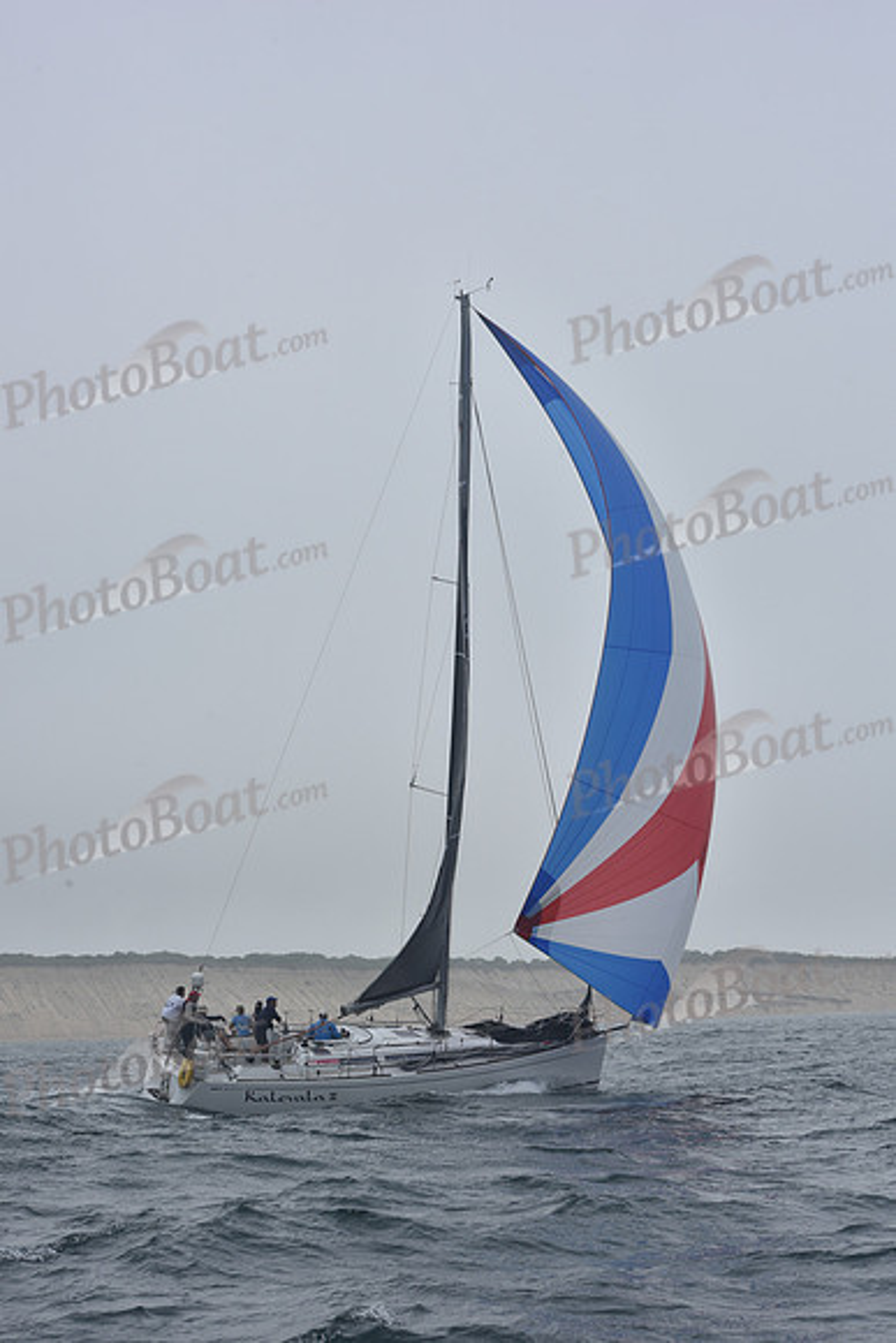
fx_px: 2612
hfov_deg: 19.5
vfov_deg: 28.8
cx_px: 448
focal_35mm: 70
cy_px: 672
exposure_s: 1/800
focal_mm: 70
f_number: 13
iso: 250
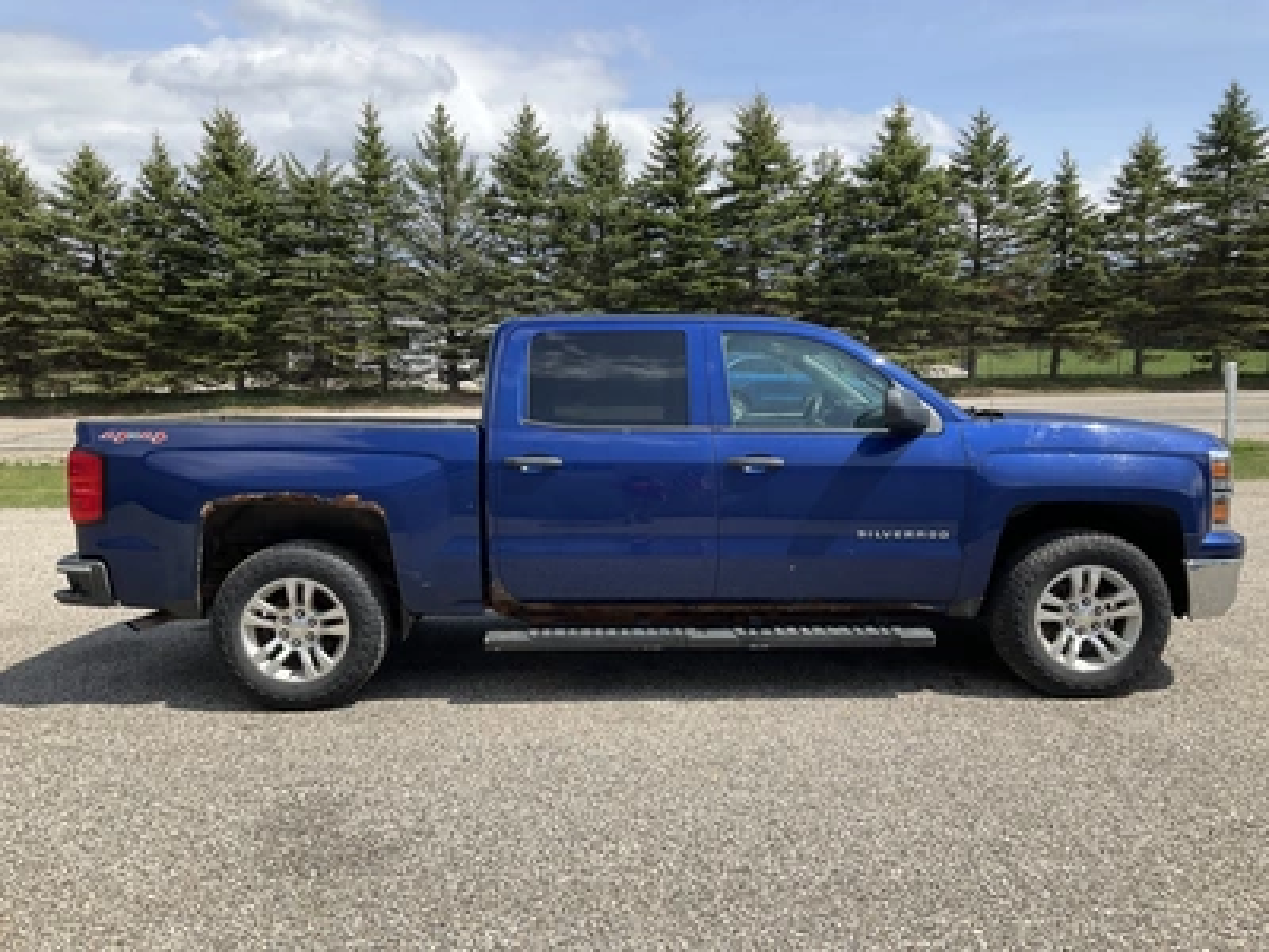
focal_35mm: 29
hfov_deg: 61.7
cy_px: 476
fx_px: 1063
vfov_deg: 48.2
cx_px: 634
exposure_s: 1/1577
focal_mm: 3
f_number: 1.8
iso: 25
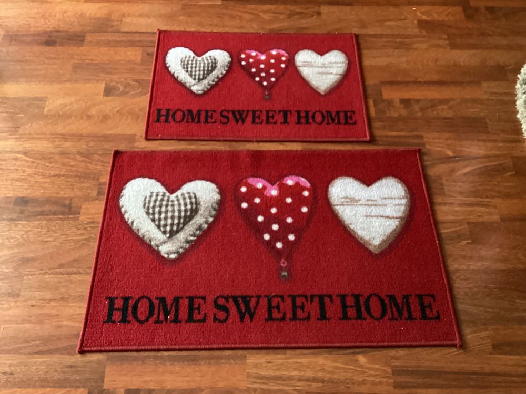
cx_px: 263
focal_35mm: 31
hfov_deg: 58.4
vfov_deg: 45.4
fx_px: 471
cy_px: 197
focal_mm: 3.3
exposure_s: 1/24
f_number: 2.4
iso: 640
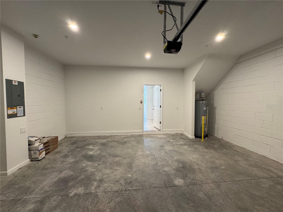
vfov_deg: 85.7
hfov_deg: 102.1
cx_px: 142
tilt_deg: -2.7
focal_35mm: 14
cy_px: 106
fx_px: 114
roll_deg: -0.8
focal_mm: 2.22
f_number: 2.2
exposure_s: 1/60
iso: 200
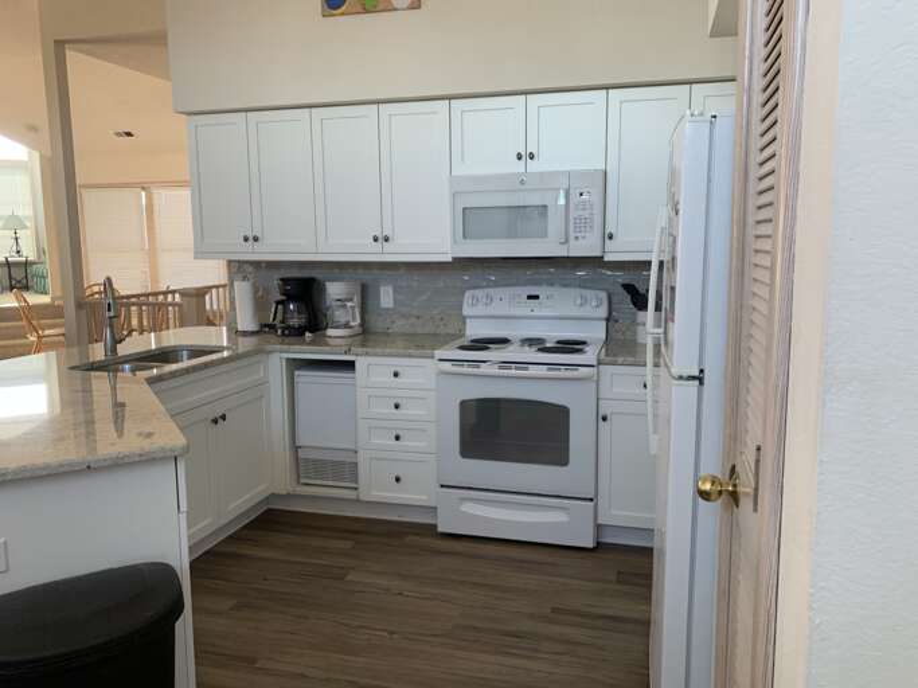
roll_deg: +0.5
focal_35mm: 26
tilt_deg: -7.8
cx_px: 459
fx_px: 689
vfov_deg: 53.0
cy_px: 344
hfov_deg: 67.3
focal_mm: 4.25
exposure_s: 1/115
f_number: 1.8
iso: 100
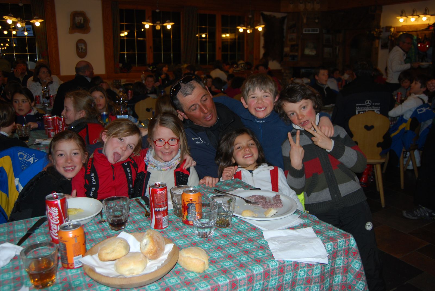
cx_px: 218
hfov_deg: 61.9
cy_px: 146
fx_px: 363
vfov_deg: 43.7
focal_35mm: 30
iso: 200
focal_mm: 20
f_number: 3.8
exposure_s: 1/60
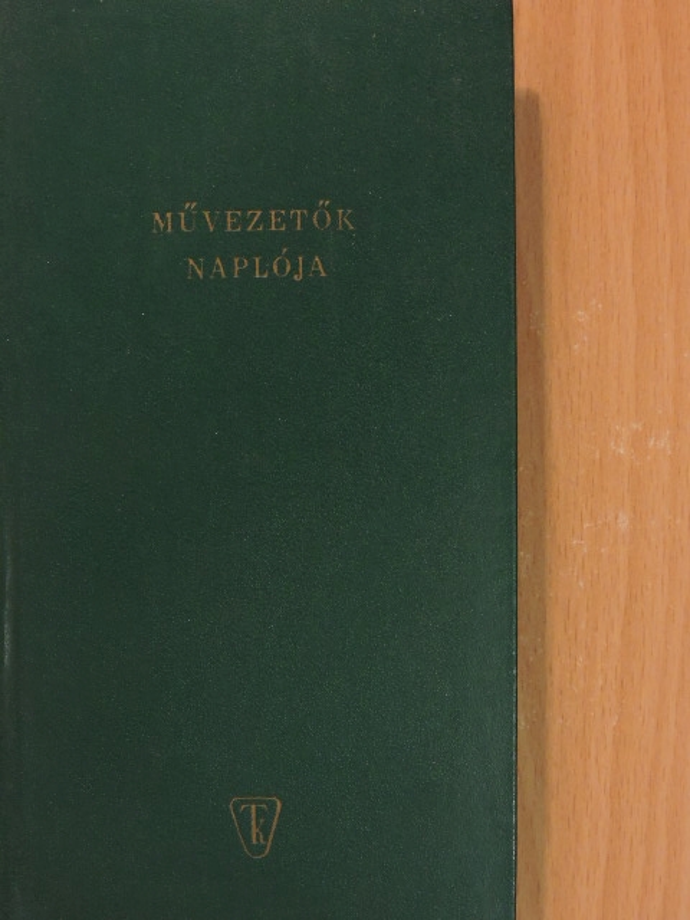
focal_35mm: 70
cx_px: 345
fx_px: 1860
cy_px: 460
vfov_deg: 27.8
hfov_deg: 21.0
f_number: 5.6
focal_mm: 12.5
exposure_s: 1/30
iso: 800
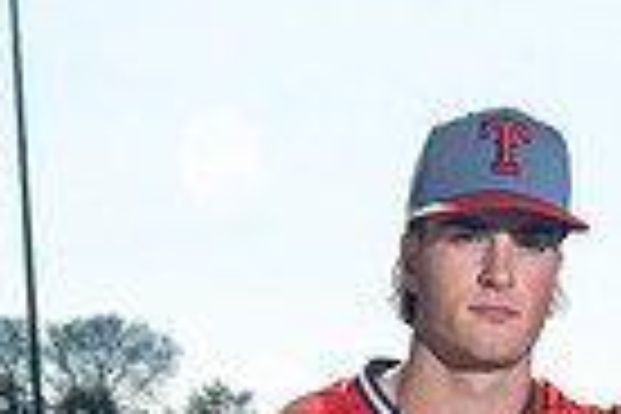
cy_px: 968
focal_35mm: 108
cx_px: 382
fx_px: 1863
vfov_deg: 10.9
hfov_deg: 18.9
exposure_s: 1/200
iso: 500
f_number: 5.6
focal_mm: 33
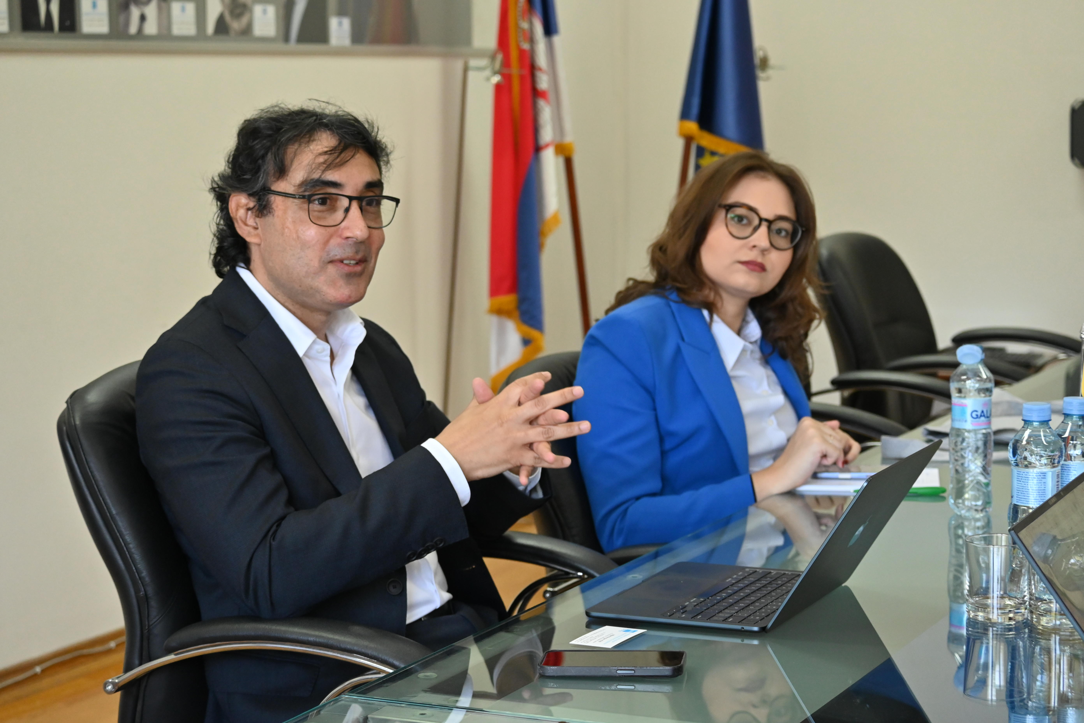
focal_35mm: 75
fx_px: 2258
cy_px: 362
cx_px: 542
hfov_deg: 27.0
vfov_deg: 18.2
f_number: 4.5
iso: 1250
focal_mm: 50
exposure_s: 1/100
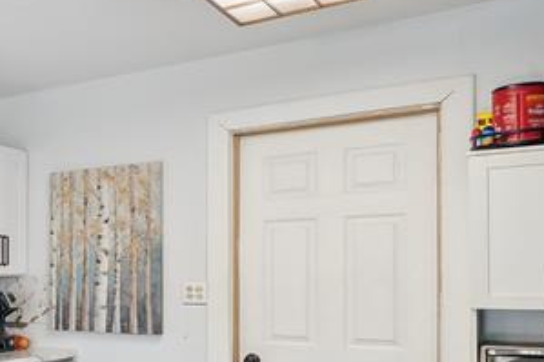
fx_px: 725
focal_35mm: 48
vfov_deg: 27.6
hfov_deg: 29.2
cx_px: -233
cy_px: 273
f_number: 8
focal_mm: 14
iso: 500
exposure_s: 1/15
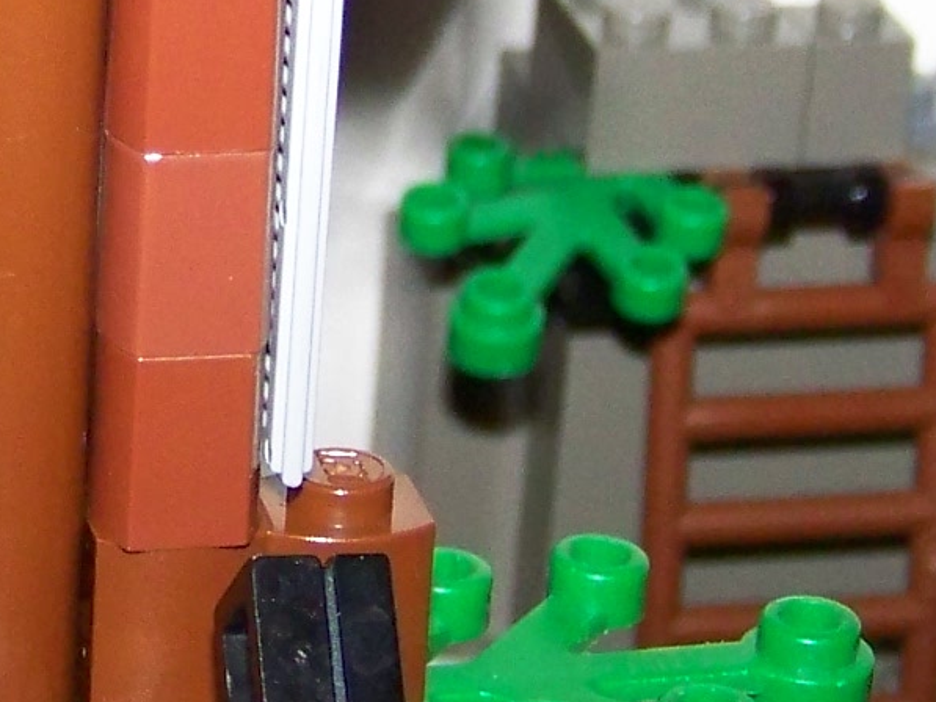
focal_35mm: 165
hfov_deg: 11.8
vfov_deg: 8.9
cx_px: -61
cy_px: -20
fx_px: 4462
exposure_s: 1/30
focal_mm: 6.3
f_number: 2.8
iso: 200
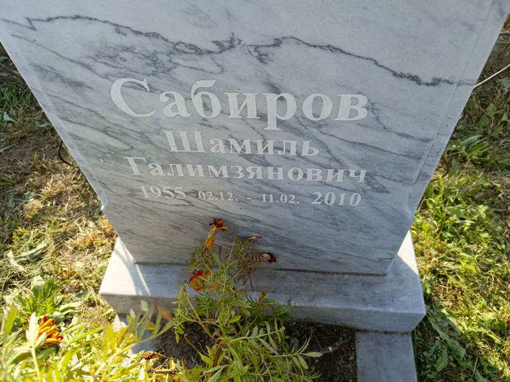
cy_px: 191
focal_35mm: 25
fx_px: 368
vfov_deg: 54.9
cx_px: 255
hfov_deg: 69.4
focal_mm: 4.76
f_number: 1.69
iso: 112
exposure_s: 1/266
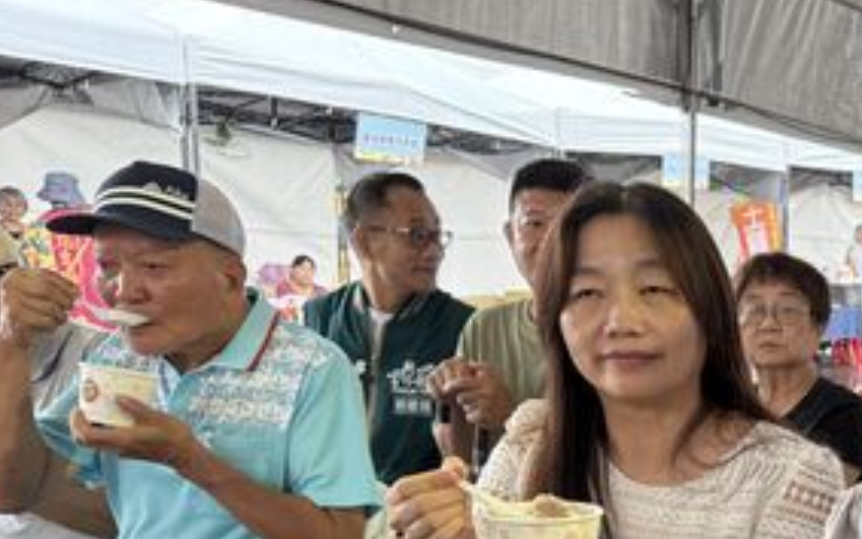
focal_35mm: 54
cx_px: 886
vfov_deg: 22.8
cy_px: 572
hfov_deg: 33.8
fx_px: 1269
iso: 320
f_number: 1.78
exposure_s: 1/120
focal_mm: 6.76
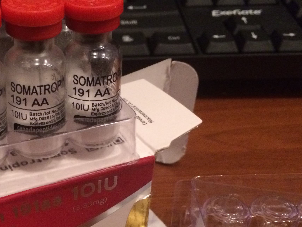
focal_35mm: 55
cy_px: 198
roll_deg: +0.9
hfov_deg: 33.9
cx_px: 60
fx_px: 480
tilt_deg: -40.1
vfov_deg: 25.8
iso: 400
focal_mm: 4.15
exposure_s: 1/17
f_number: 2.2
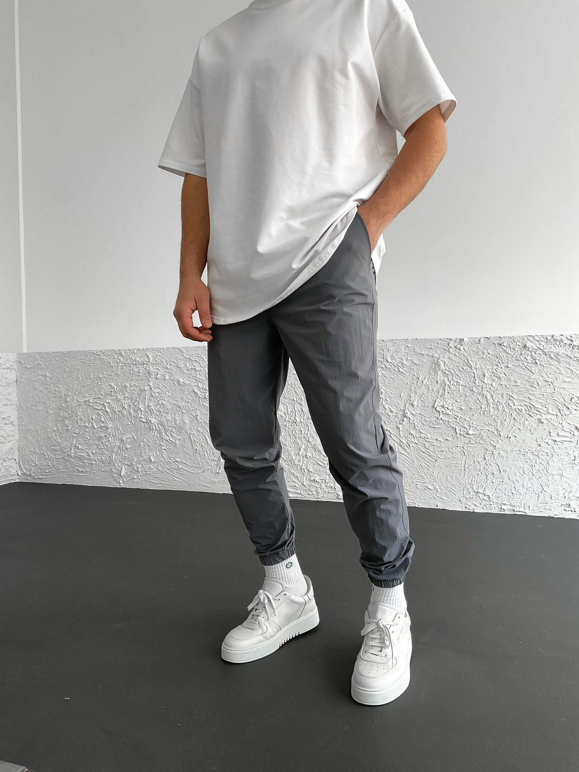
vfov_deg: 61.7
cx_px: 290
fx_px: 647
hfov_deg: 48.2
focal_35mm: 29
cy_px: 386
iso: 25
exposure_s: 1/120
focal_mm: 3
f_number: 1.8
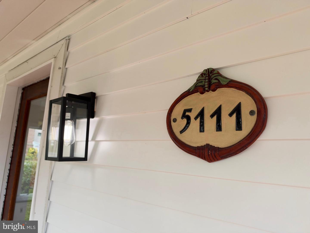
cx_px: 155
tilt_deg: +8.7
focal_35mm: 24
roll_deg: -2.6
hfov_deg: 71.6
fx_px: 215
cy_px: 116
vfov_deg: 56.8
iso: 80
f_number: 1.8
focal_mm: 6.93
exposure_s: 1/1070
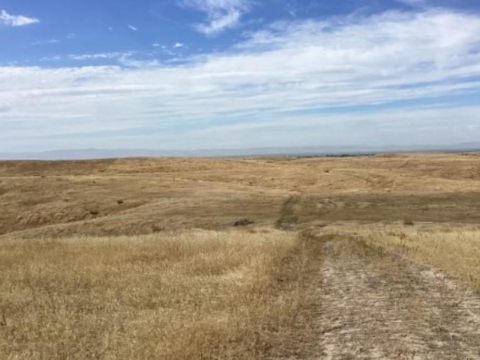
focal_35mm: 45
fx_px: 624
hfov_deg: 41.7
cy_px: 180
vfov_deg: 32.2
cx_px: 302
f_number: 2.4
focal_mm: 3.3
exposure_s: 1/3021
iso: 25
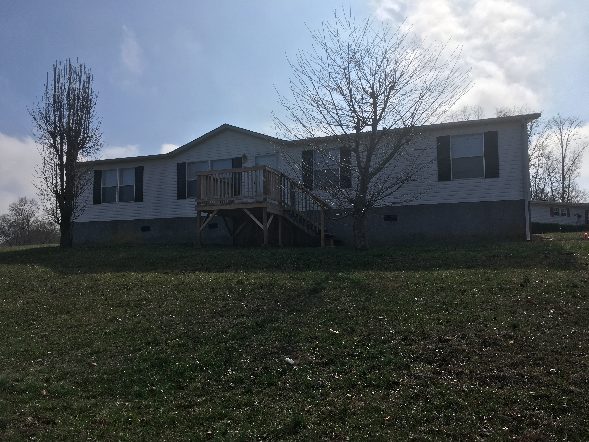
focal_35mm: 29
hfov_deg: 61.7
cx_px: 294
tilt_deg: +5.2
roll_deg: +0.4
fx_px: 493
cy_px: 221
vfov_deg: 48.2
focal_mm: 4.15
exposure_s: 1/3846
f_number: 2.2
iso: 25
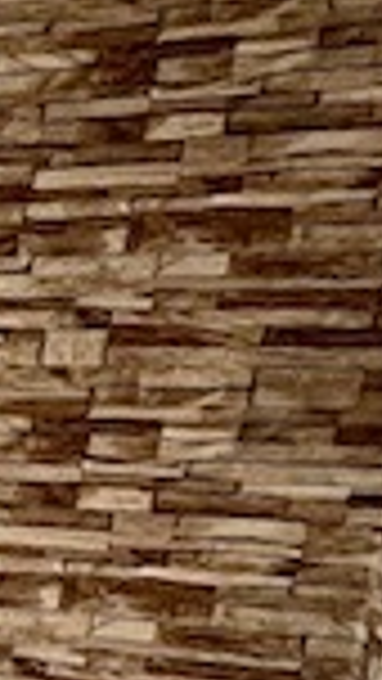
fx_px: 1440
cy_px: 603
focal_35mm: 80
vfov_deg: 25.7
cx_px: -1389
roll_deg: +0.6
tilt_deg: -12.1
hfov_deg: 6.9
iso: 100
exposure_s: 1/100
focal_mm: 1.57
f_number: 1.8
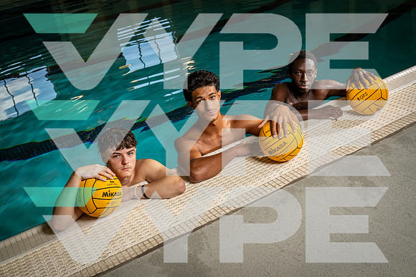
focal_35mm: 42
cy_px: 138
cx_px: 208
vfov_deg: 31.9
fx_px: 485
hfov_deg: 46.4
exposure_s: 1/250
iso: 640
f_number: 5.6
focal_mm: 42
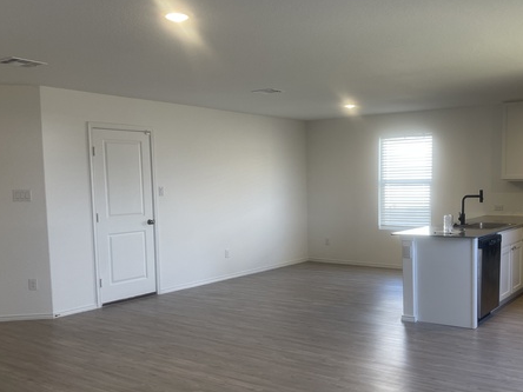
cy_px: 232
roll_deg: +1.6
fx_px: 544
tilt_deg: -5.8
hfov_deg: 51.1
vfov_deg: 39.5
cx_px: 310
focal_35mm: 36
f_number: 1.6
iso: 100
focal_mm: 5.1
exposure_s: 1/120
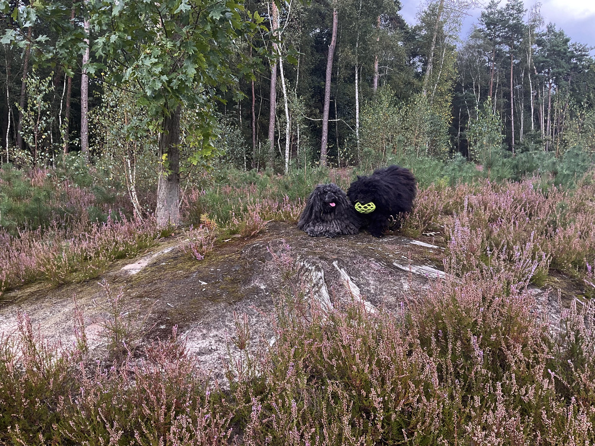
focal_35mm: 29
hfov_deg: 61.7
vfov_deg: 48.2
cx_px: 298
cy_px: 223
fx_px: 498
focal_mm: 3
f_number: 1.8
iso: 16
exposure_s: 1/171
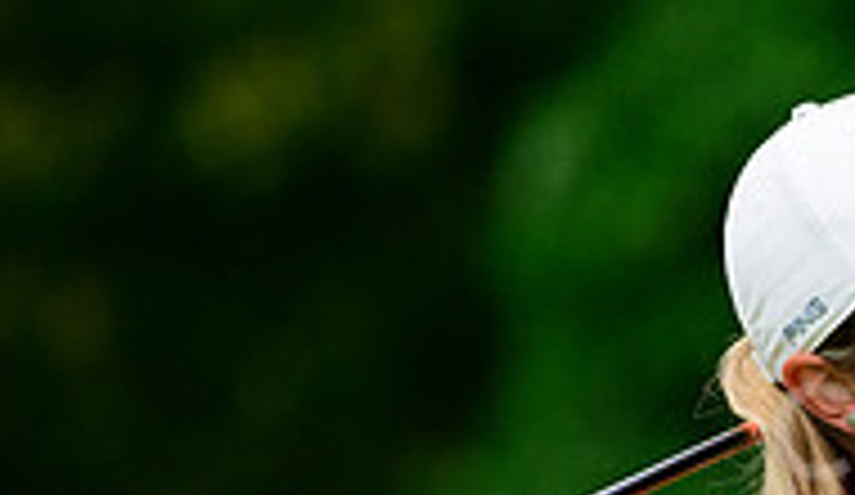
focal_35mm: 824
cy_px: 660
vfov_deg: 1.5
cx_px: 1108
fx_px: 18814
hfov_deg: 2.6
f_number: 2.8
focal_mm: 200
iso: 2000
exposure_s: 1/1250
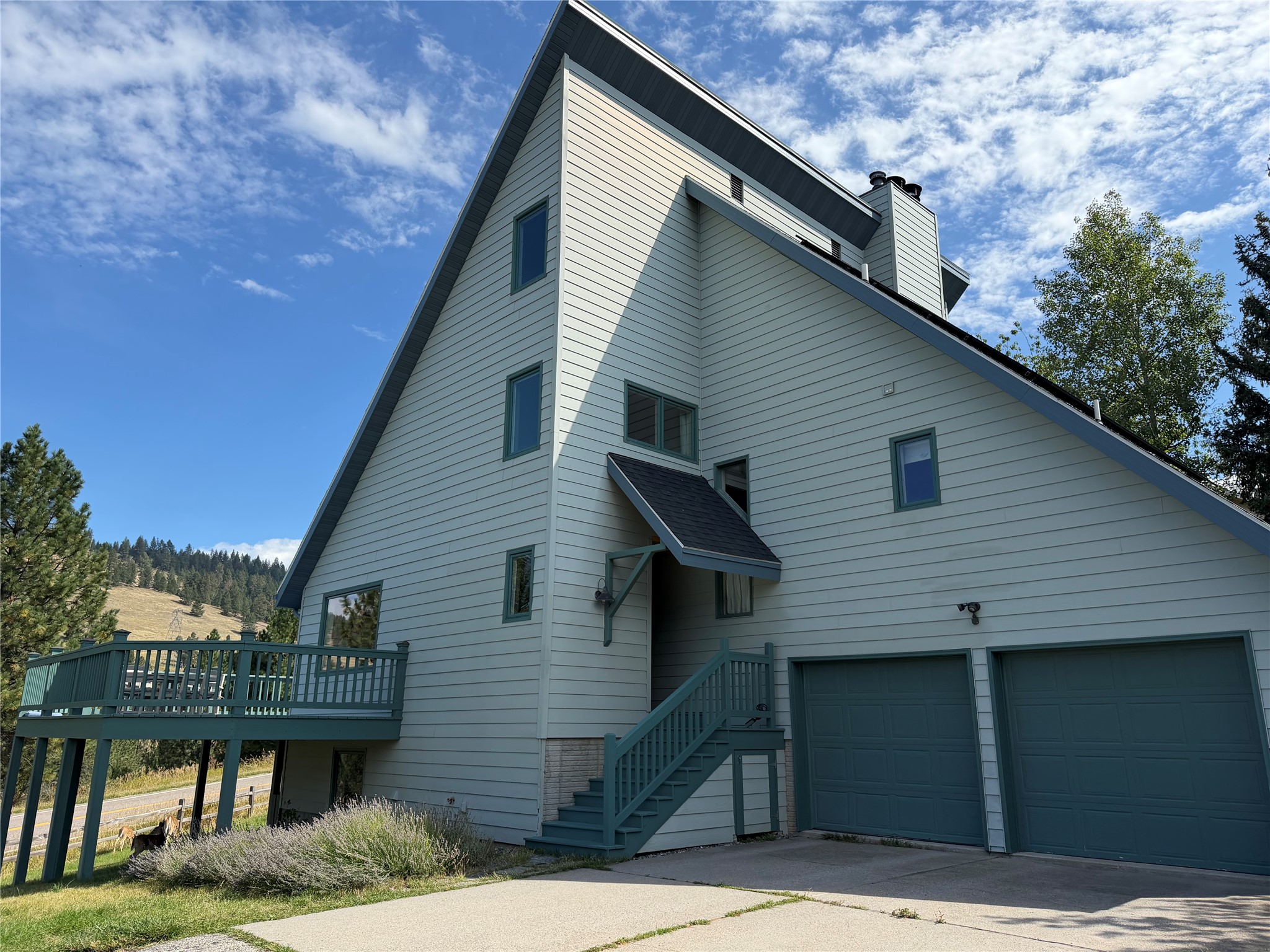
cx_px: 635
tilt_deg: +16.1
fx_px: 881
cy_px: 476
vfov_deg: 56.8
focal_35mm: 24
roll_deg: -0.4
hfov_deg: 71.6
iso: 100
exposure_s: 1/4167
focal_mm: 6.76
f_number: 1.78
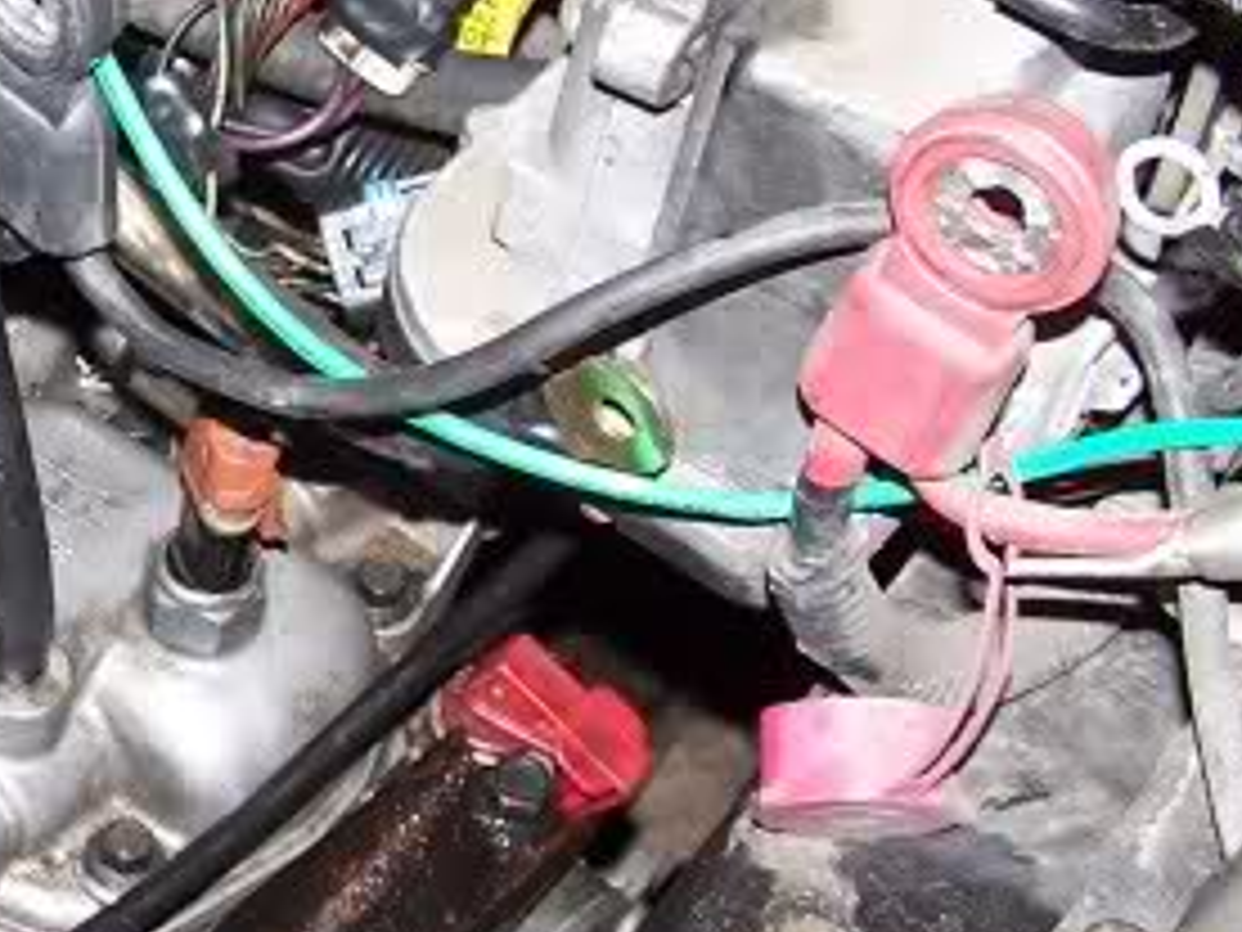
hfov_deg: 17.2
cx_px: -212
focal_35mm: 110
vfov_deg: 13.5
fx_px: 3947
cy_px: 401
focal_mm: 6.3
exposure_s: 1/60
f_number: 2.8
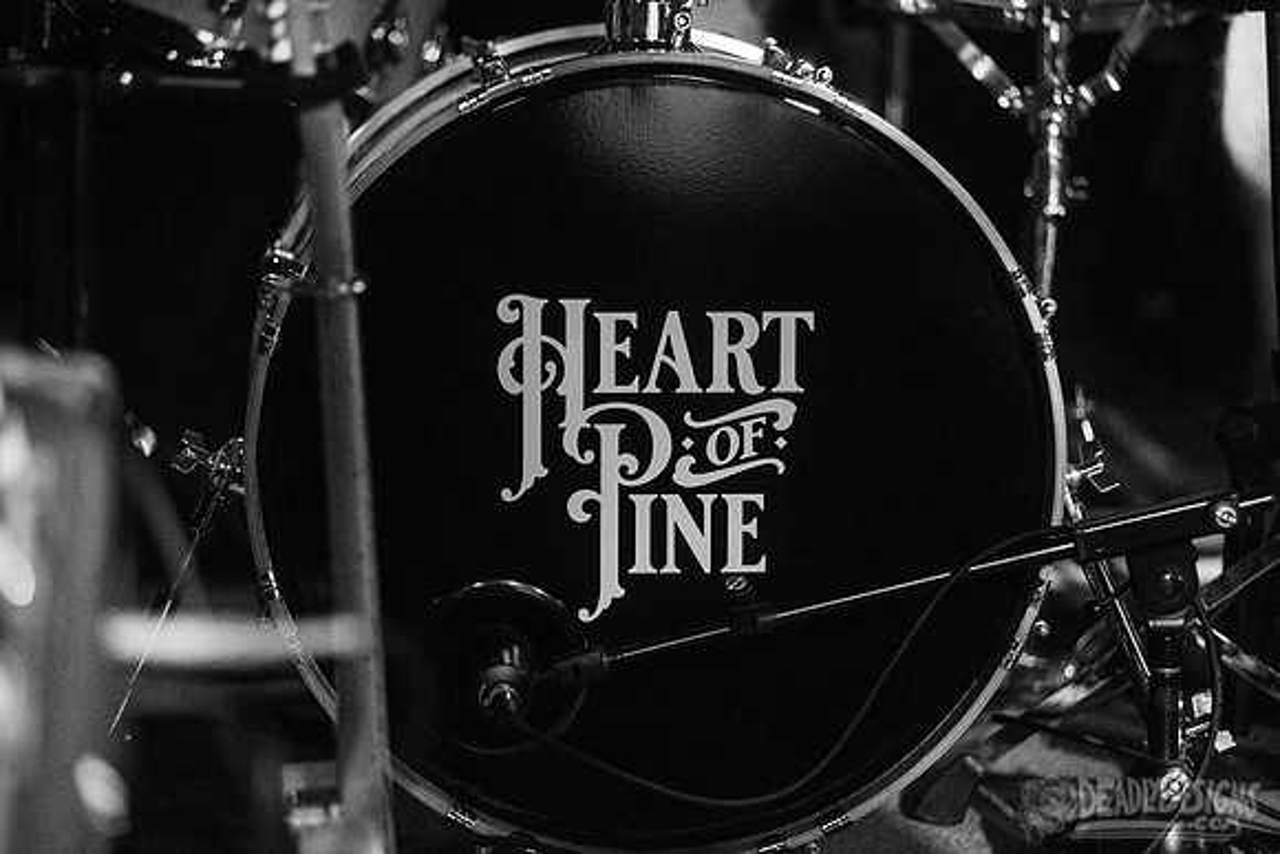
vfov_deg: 9.5
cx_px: 640
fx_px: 5157
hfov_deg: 14.2
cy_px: 427
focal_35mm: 145
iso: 2500
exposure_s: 1/125
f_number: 3.2
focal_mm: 145
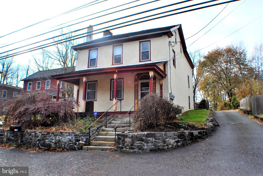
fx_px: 263
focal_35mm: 36
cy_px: 88
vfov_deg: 37.0
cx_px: 132
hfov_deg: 53.1
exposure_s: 1/250
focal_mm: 24
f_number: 8
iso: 100
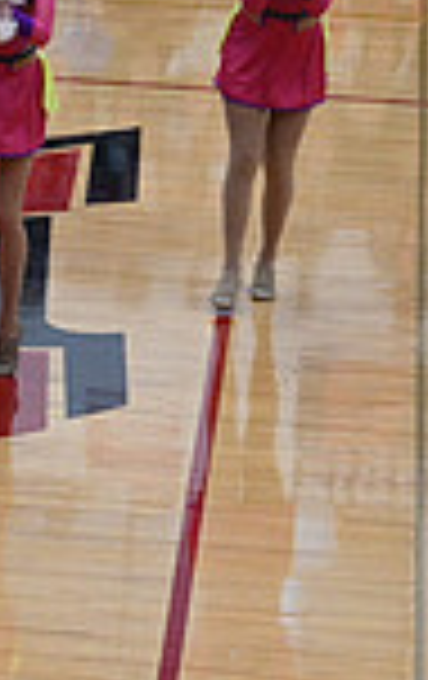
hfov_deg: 4.4
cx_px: -806
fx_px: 5368
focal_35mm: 289
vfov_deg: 7.3
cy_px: 295
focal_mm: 74
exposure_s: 1/400
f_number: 4
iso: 4000
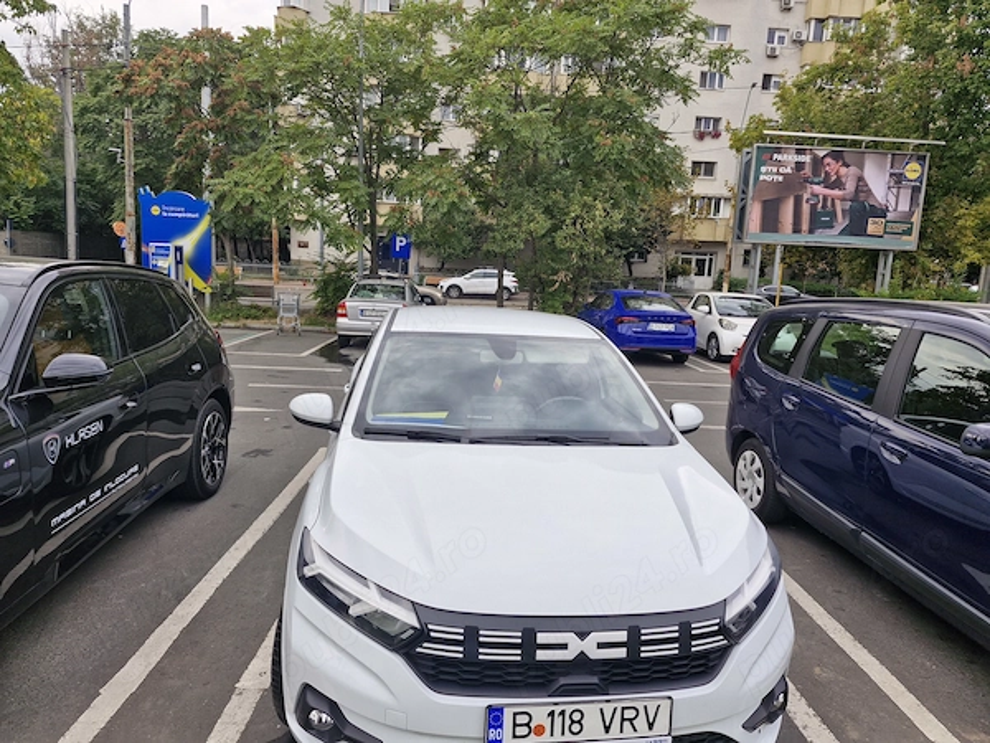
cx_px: 495
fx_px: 658
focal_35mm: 23
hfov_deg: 73.9
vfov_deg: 58.9
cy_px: 372
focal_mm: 5.54
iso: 50
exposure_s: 1/180
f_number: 1.8
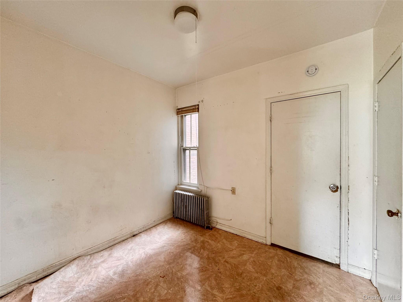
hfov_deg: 102.1
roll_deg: +0.1
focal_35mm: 14
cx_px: 202
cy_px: 151
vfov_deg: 85.7
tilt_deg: -1.1
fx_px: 163
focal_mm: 2.22
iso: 500
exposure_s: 1/60
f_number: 2.2
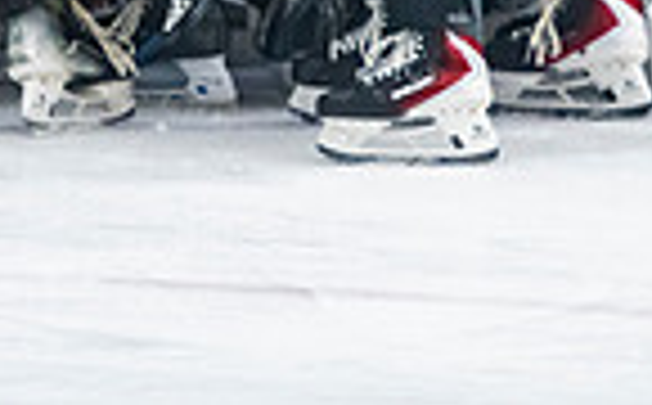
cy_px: -461
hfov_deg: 3.2
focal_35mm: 654
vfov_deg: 2.0
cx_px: 216
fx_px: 11599
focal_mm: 160
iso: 2500
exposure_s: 1/800
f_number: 3.2
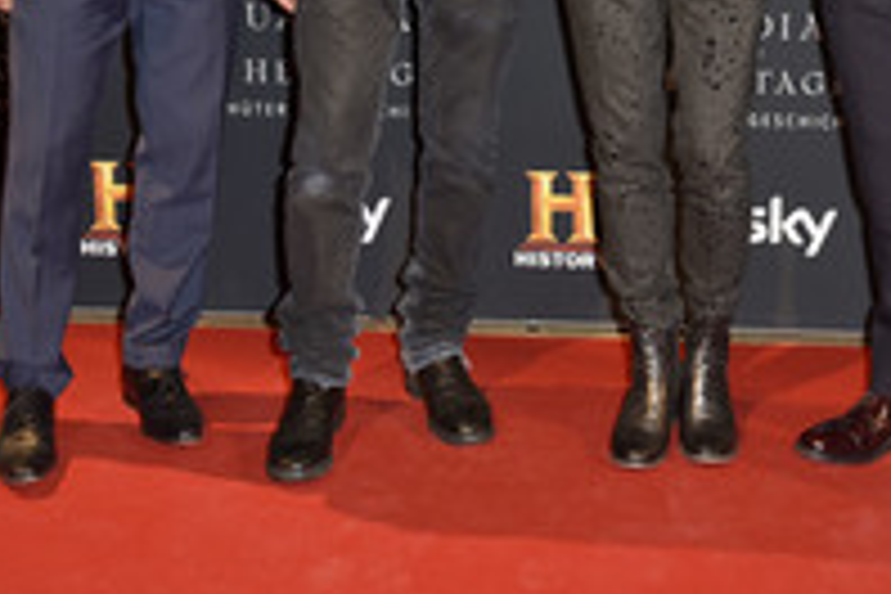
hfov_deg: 27.6
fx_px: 1807
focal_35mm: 73
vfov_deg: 18.0
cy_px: -63
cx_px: 556
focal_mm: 32
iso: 640
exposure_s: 1/125
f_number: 5.6
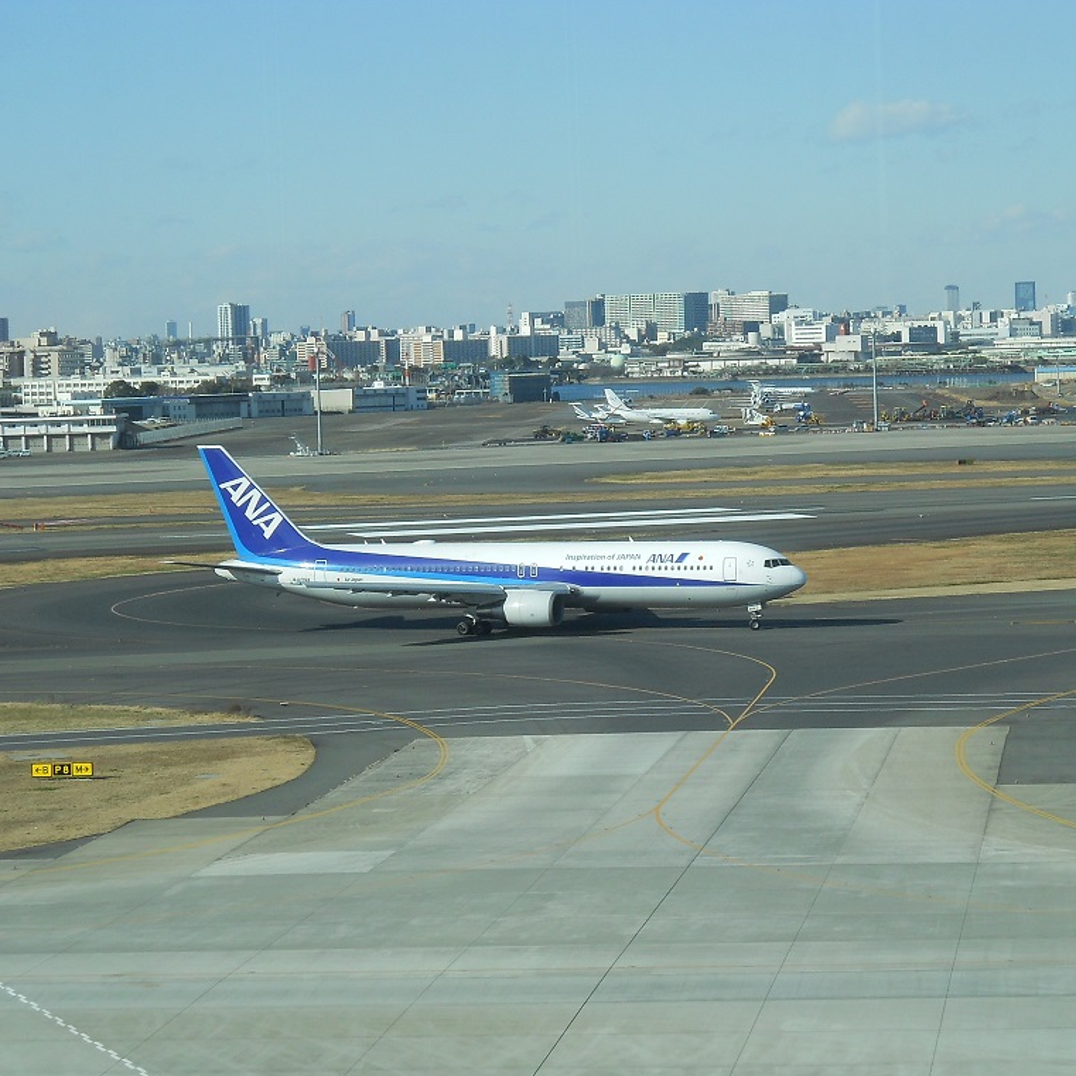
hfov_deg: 13.8
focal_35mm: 126
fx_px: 4431
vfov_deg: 13.8
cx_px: 595
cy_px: 539
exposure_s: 1/320
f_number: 5.3
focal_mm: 17.48
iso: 80
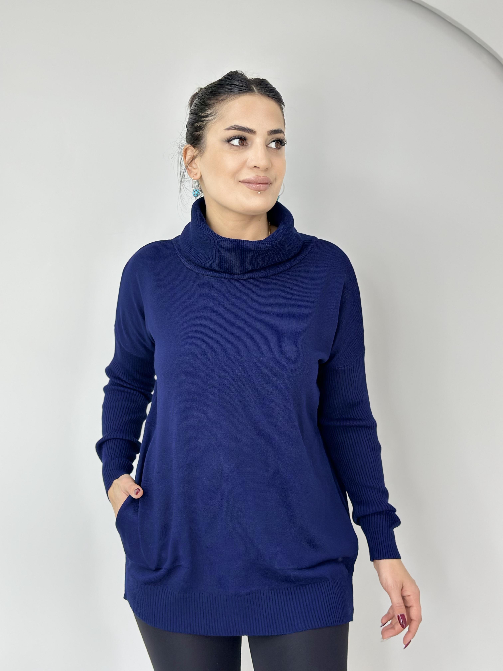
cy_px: 336
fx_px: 930
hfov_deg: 30.3
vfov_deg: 39.7
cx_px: 252
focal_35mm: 48
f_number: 1.78
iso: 100
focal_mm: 6.86
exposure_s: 1/100
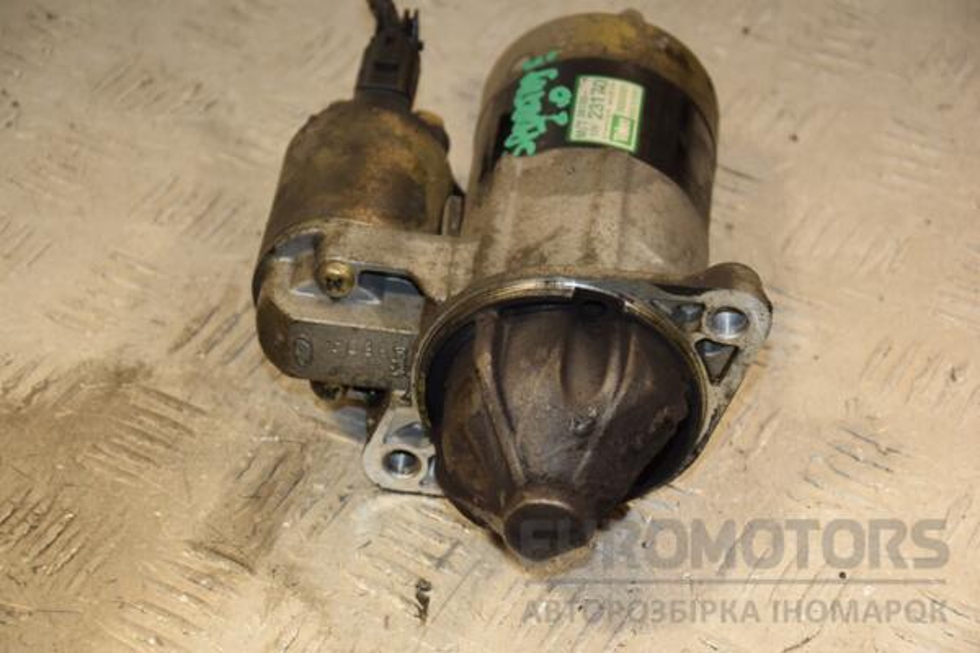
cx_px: 490
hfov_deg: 18.2
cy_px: 326
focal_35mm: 112
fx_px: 3062
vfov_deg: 12.2
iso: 800
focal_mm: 75
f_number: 5.3
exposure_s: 1/160
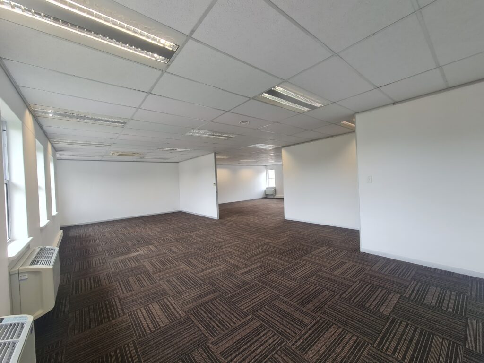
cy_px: 182
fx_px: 182
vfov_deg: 89.9
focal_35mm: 13
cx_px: 242
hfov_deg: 106.2
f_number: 2.2
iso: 64
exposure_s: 1/50
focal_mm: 2.2
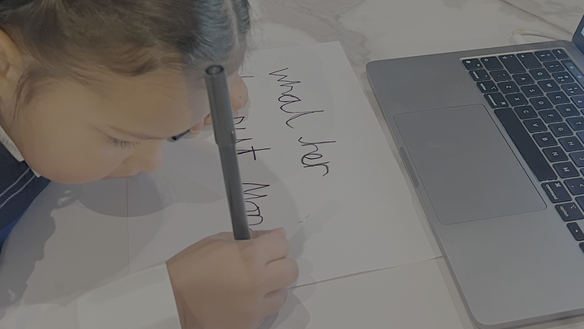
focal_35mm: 47
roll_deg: -1.4
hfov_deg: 43.5
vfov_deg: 25.0
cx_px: 355
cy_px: 61
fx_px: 728
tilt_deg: -33.9
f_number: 1.6
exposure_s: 1/50
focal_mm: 5.1
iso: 400
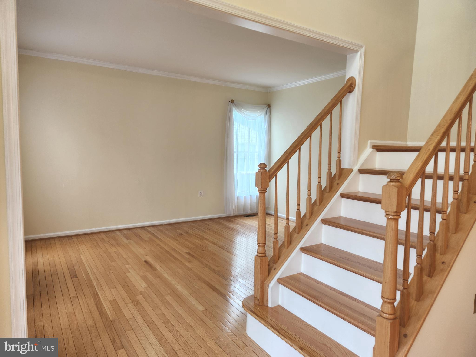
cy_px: 178
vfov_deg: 58.9
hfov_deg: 73.9
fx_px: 316
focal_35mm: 23
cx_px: 238
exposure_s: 1/120
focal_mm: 5.4
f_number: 1.8
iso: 80
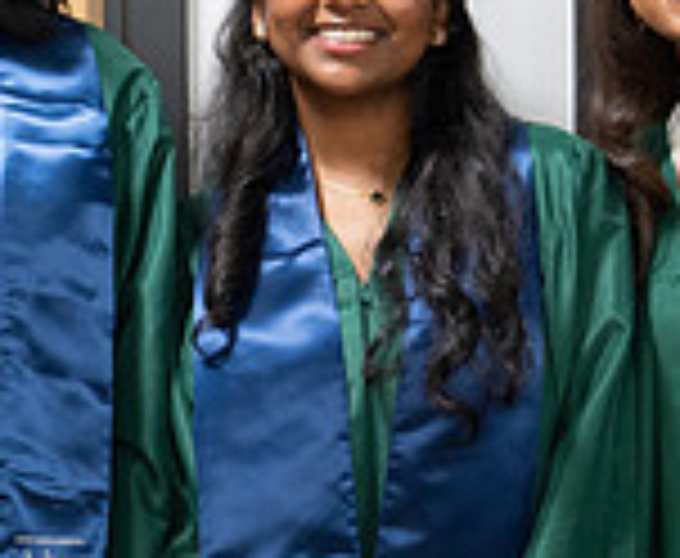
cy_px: 531
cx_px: 116
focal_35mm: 221
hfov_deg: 8.6
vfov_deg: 7.1
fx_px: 4494
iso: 640
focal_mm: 50
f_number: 1.2
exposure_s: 1/320
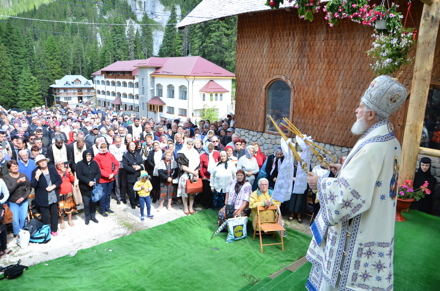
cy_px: 146
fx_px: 311
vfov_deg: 50.2
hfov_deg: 70.5
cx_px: 220
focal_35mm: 26
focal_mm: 17
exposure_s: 1/2000
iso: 800
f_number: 2.8
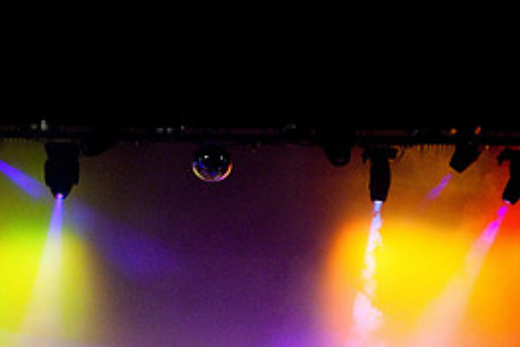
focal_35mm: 123
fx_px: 1777
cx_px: 248
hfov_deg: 16.7
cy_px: 304
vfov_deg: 11.1
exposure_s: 1/200
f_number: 5.6
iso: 3200
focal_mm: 56
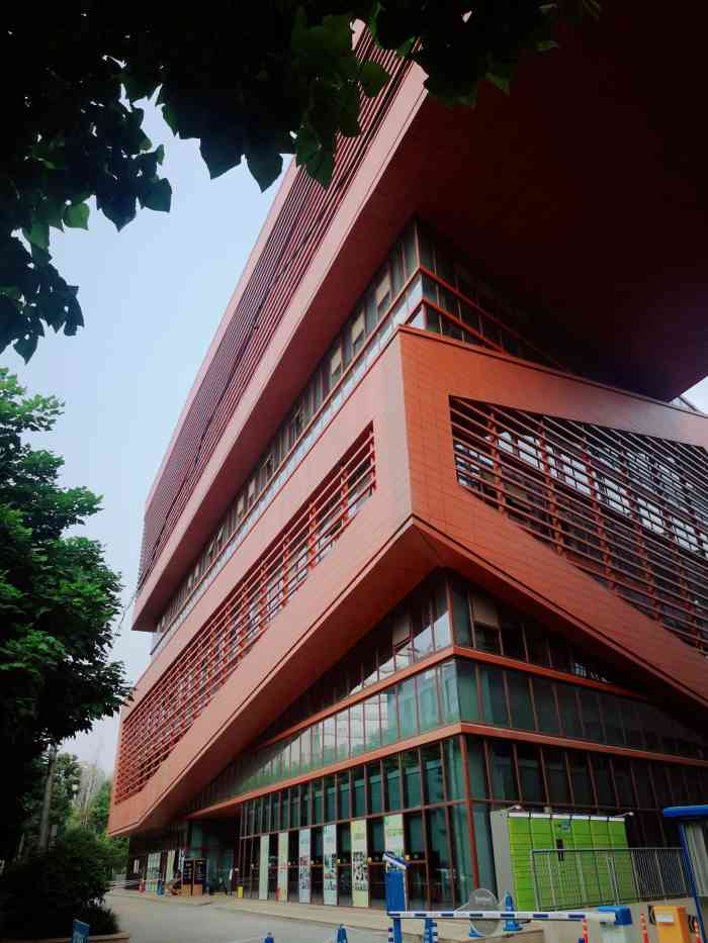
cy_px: 472
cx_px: 354
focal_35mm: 27
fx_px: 736
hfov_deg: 51.4
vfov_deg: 65.3
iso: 50
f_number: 1.8
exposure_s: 1/294
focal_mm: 5.58
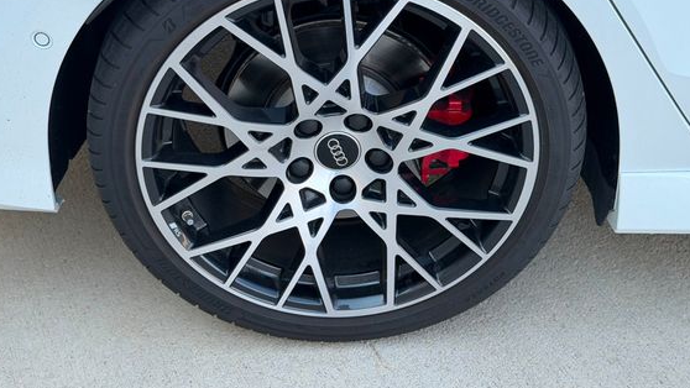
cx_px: 340
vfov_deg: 20.0
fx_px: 1098
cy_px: 140
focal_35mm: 60
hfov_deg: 34.9
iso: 100
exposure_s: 1/463
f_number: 1.78
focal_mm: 6.76
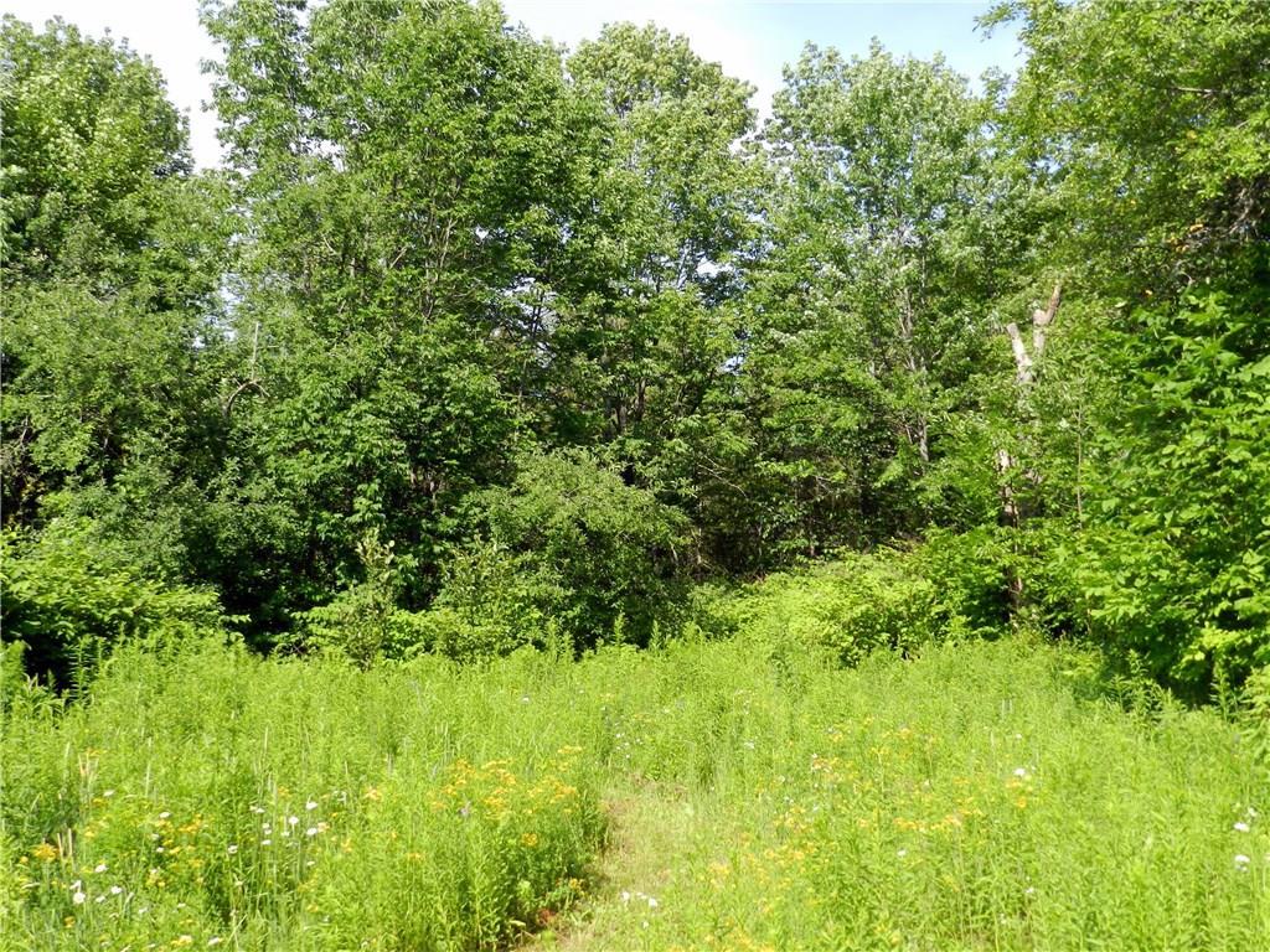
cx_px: 635
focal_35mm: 38
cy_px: 476
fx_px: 1394
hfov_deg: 49.0
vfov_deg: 37.7
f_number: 4
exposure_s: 1/400
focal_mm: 6.7
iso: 160
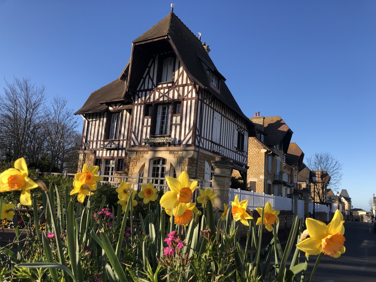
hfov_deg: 63.4
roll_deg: -4.0
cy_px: 141
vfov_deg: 49.7
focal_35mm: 28
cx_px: 188
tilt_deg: +9.4
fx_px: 304
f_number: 1.8
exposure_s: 1/941
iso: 20
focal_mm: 4
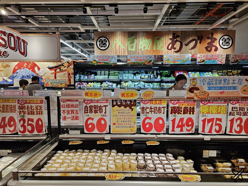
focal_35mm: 23
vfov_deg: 58.9
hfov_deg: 73.9
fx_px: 165
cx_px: 124
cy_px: 93
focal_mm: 5.4
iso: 50
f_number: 1.8
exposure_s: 1/120
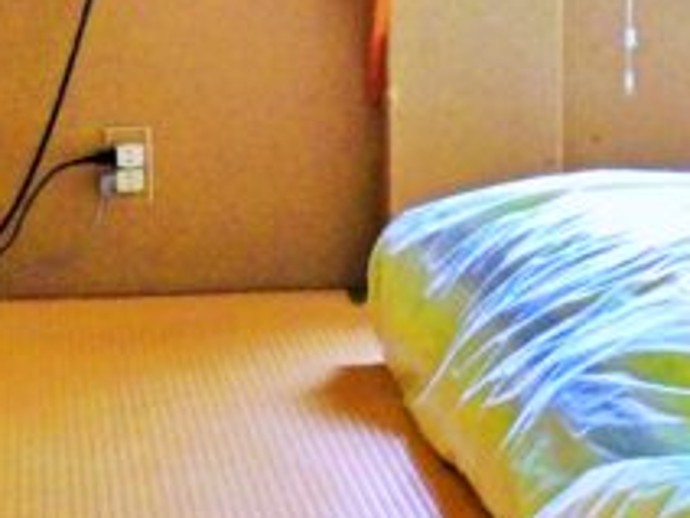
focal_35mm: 136
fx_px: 2711
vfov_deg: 10.9
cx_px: 378
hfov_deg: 14.5
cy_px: 179
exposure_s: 1/30
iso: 400
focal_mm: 4.3
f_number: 3
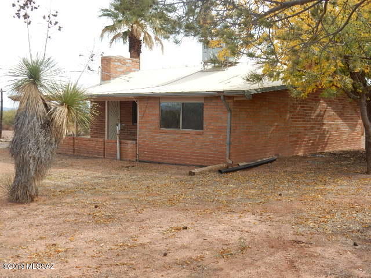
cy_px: 139
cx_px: 186
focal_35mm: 43
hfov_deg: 43.9
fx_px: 461
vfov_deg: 33.6
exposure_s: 1/500
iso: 125
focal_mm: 7.6
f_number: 4.2
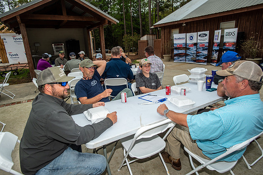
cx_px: 132
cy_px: 88
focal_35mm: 22
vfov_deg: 57.2
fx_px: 161
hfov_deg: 78.6
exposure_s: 1/1250
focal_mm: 22
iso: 400
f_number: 5.6
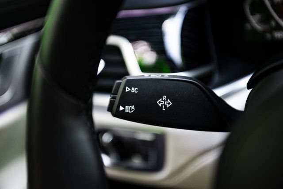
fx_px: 432
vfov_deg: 24.6
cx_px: 142
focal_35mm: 55
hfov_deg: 36.2
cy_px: 94
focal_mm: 55
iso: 800
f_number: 2.8
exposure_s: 1/250
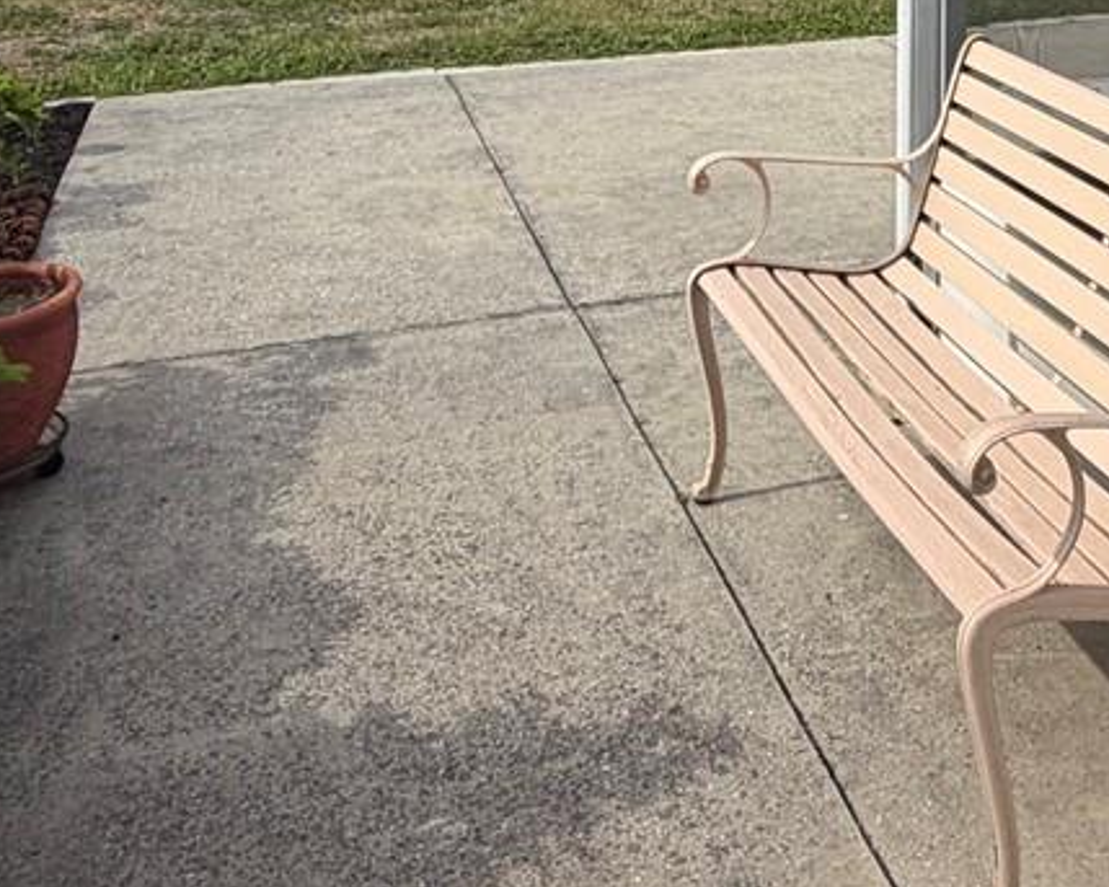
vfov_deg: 24.7
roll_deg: -0.2
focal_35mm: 51
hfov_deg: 35.3
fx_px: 1674
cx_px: 910
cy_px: -344
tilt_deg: +1.1
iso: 20
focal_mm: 2.22
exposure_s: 1/1033
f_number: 2.2
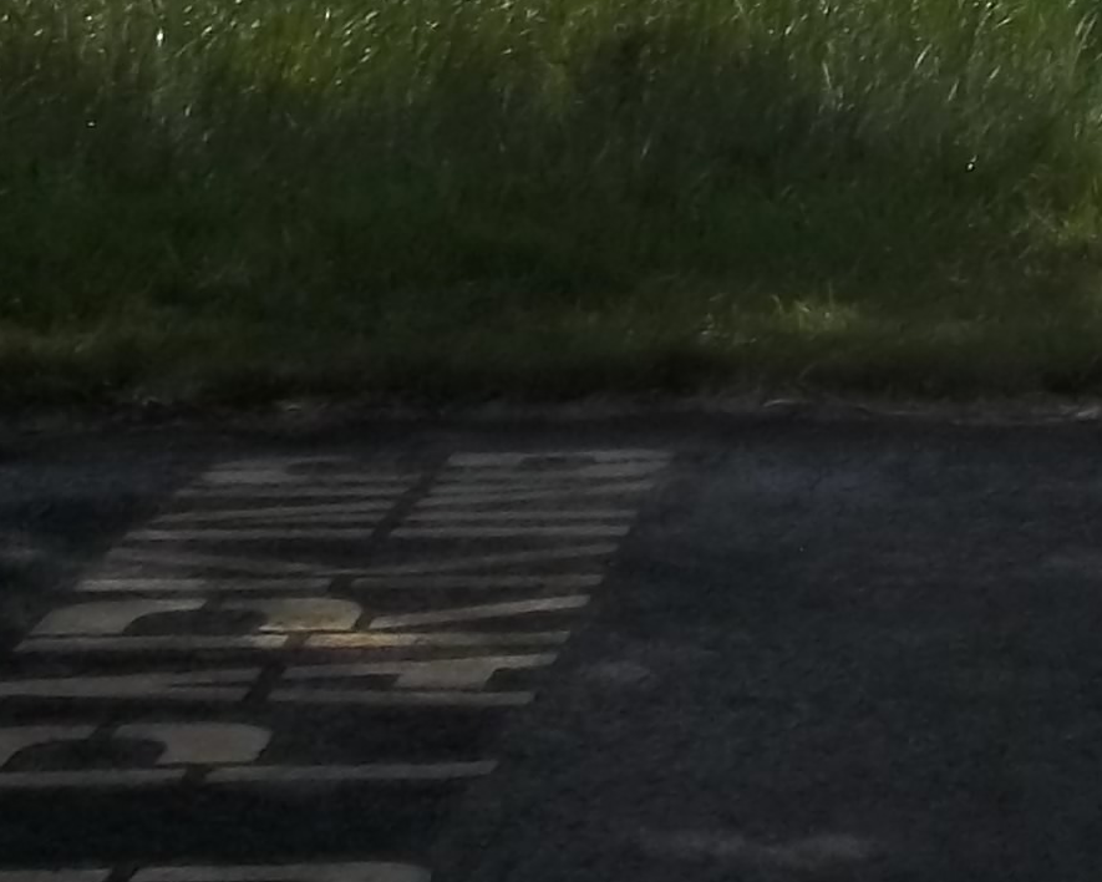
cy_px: -853
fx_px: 5088
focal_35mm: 156
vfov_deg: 9.3
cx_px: 2563
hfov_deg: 10.7
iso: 64
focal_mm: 5.9
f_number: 8
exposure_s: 1/400
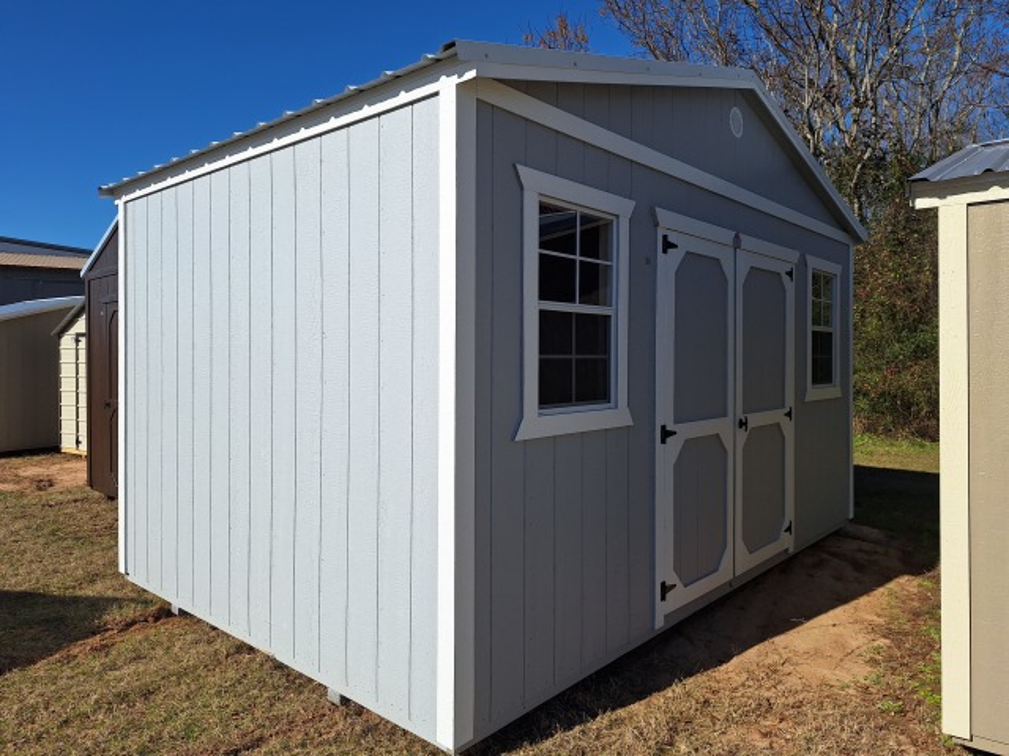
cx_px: 504
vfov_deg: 58.9
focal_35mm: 23
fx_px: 670
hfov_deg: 73.9
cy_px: 378
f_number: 1.8
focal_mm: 5.54
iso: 40
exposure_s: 1/5000
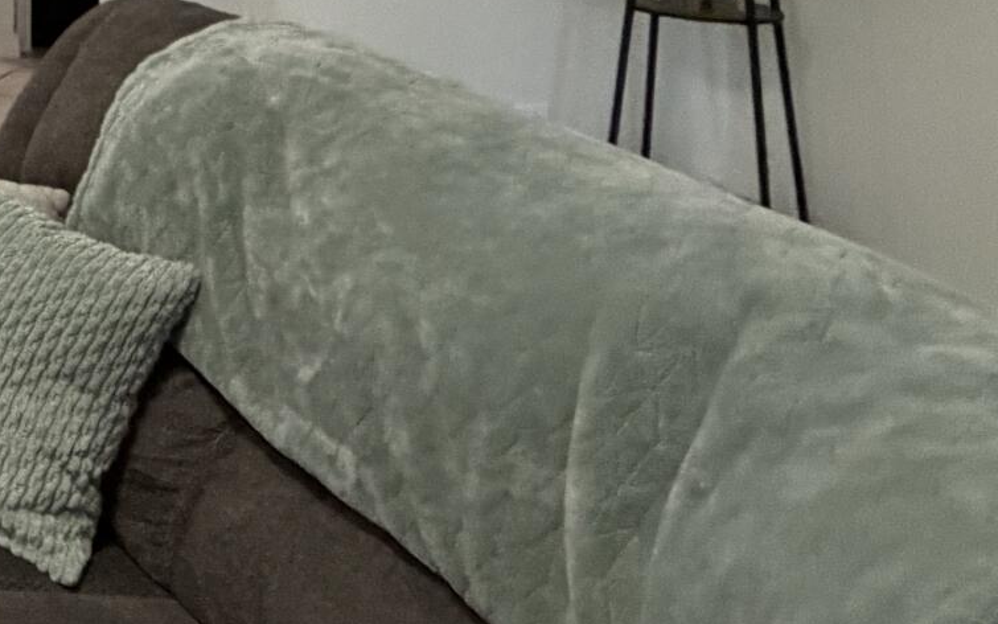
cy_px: -328
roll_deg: +0.5
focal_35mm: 59
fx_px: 1605
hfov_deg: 23.6
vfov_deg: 19.1
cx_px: -657
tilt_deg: -1.3
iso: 640
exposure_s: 1/60
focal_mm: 2.22
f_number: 2.2
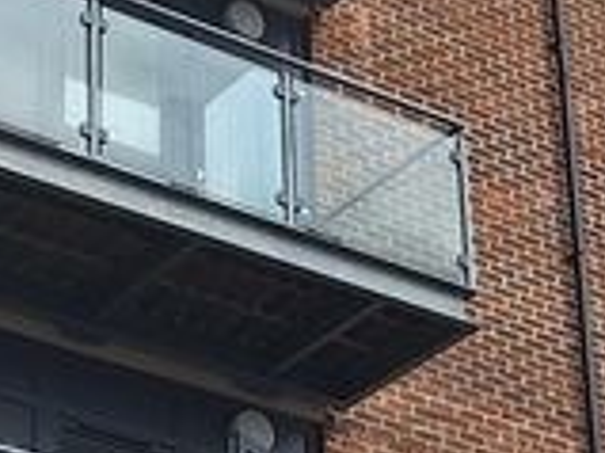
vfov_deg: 10.0
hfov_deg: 13.3
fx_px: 2585
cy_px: 407
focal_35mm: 148
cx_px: 84
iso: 40
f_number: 1.8
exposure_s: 1/2915
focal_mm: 5.54
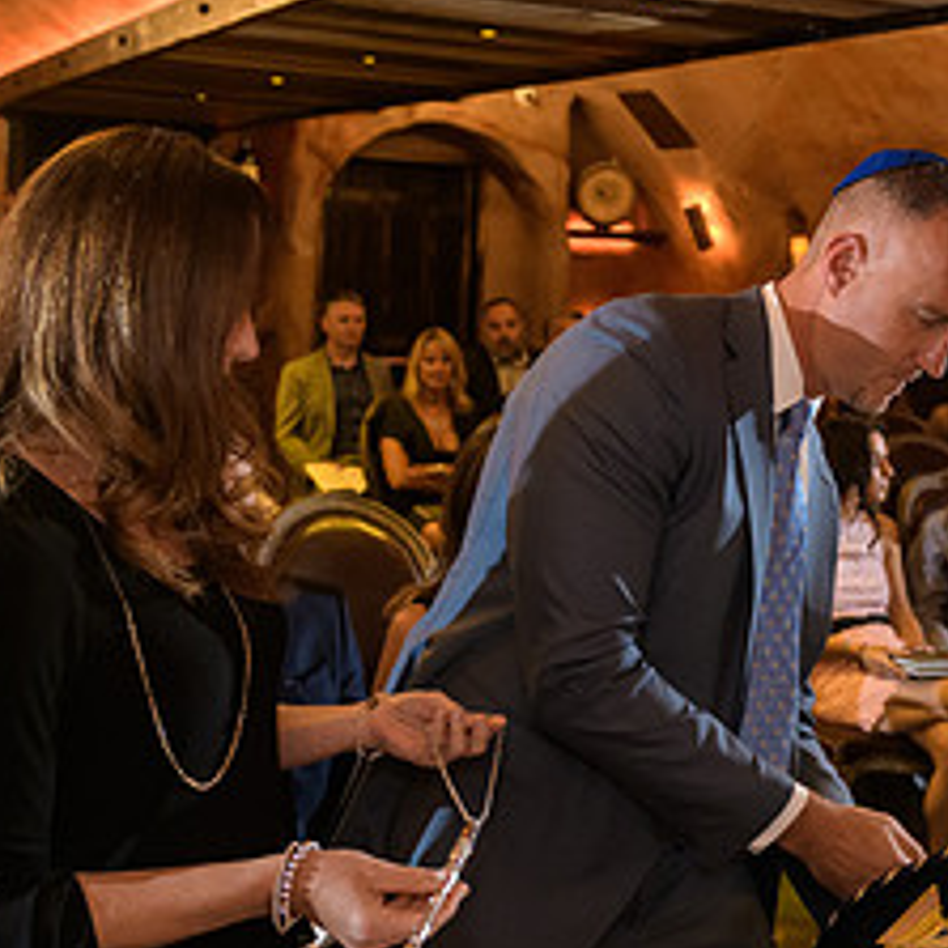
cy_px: 431
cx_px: 693
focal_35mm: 53
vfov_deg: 32.2
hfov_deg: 31.7
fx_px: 1642
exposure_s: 1/100
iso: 1600
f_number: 3.2
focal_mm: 24
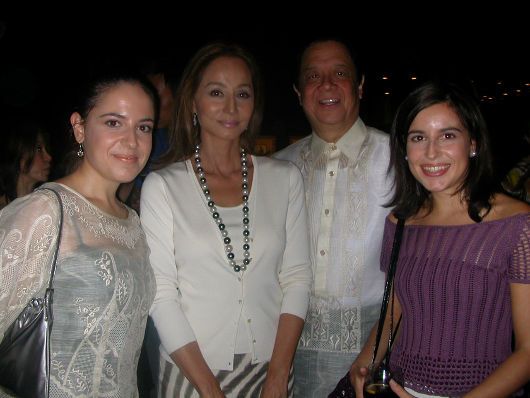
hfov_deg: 50.1
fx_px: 567
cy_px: 199
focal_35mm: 37
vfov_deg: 38.7
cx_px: 265
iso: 100
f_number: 2.7
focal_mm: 5.6
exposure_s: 1/59.9
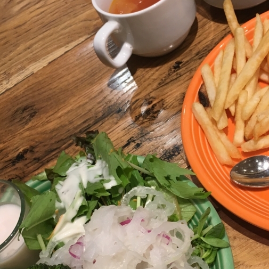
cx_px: 164
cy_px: 165
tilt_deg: -55.9
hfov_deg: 32.7
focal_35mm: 52
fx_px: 457
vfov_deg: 32.7
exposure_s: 1/30
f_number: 2.2
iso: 32
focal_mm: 4.15
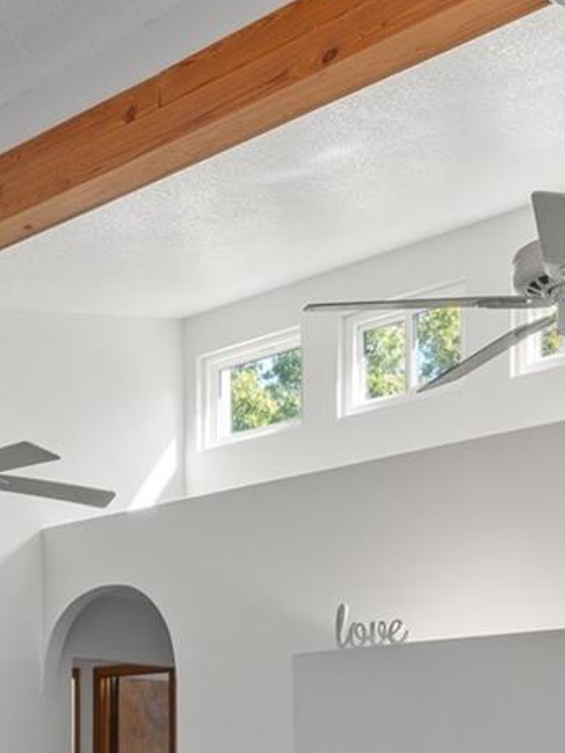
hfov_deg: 24.4
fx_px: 1305
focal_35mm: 60
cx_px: 234
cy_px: 774
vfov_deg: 29.7
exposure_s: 1/2
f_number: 8
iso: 320
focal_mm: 12
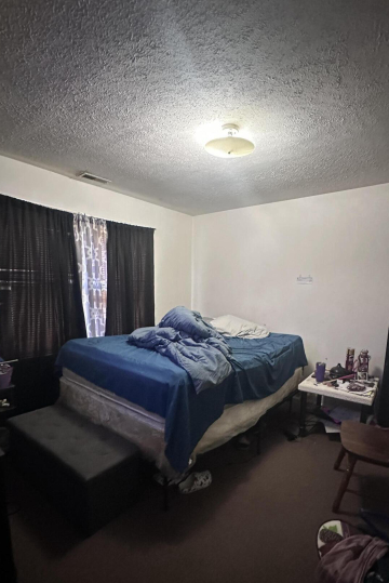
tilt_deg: -8.8
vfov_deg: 89.4
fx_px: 291
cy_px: 332
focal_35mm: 18
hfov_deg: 67.4
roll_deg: -1.4
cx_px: 207
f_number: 2.2
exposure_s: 1/60
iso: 1000
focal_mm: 2.22
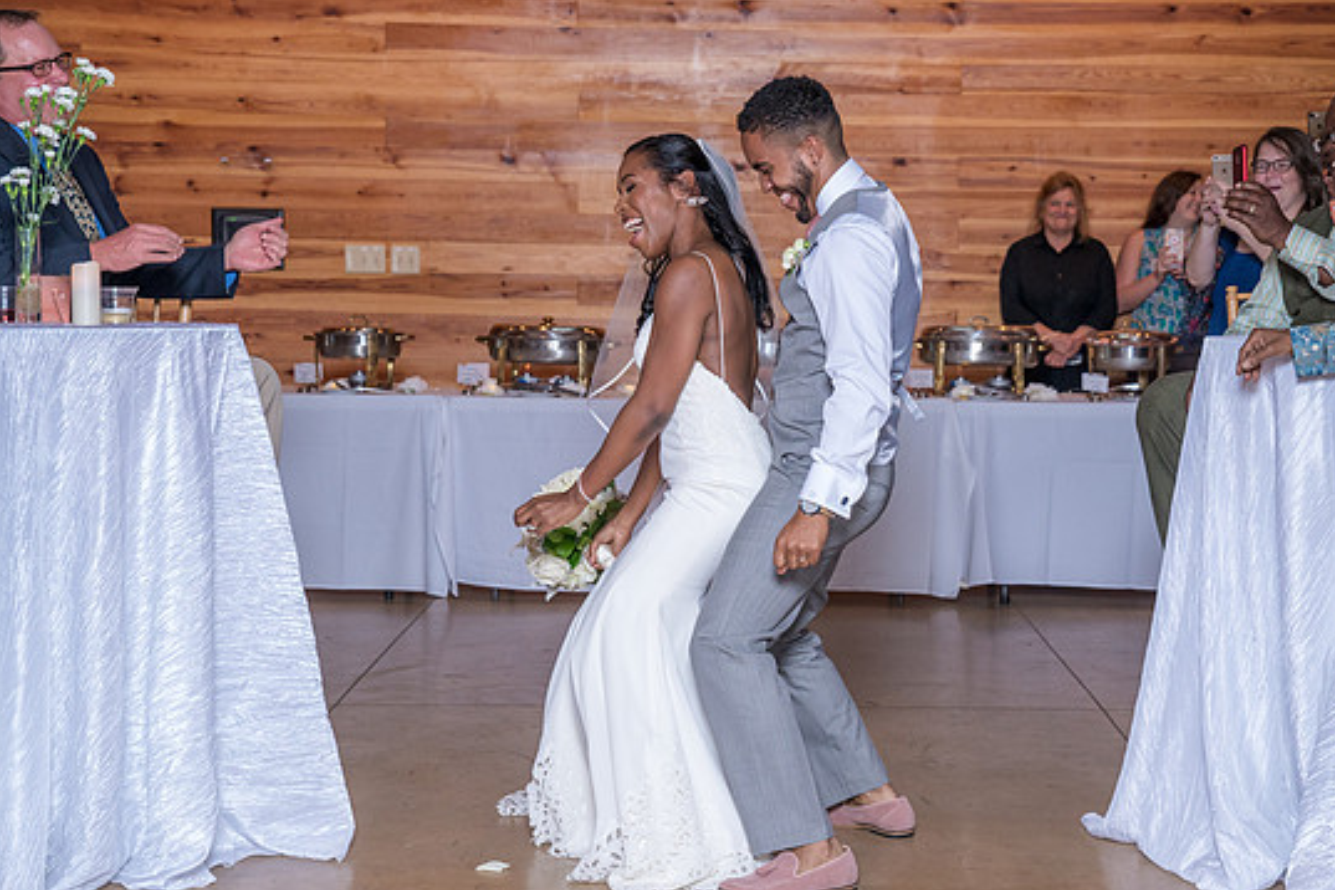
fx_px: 2596
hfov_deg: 28.8
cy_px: 434
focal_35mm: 70
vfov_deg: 19.5
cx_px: 815
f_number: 4.5
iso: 2000
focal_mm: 54
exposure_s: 1/200
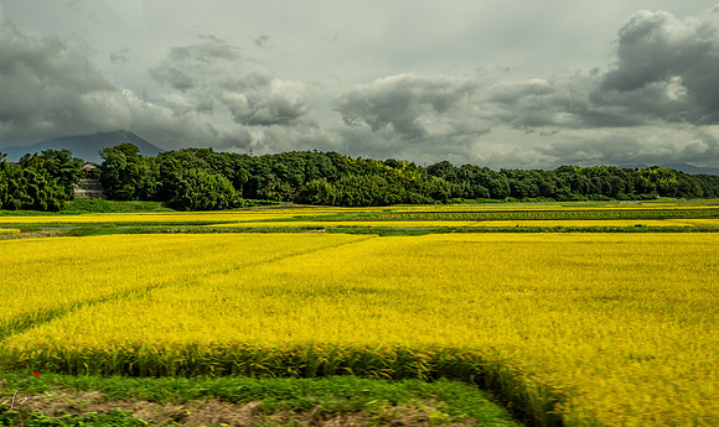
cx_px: 360
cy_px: 200
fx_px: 618
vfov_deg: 38.1
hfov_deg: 60.4
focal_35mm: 32
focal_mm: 30
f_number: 11
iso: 220
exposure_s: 1/250
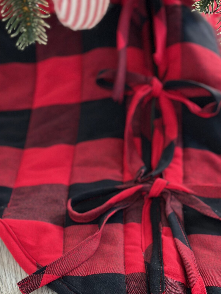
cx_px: 152
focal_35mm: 77
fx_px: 655
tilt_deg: -34.9
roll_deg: +1.4
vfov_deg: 25.3
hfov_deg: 19.1
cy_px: 171
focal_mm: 6.86
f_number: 1.78
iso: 250
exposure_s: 1/60
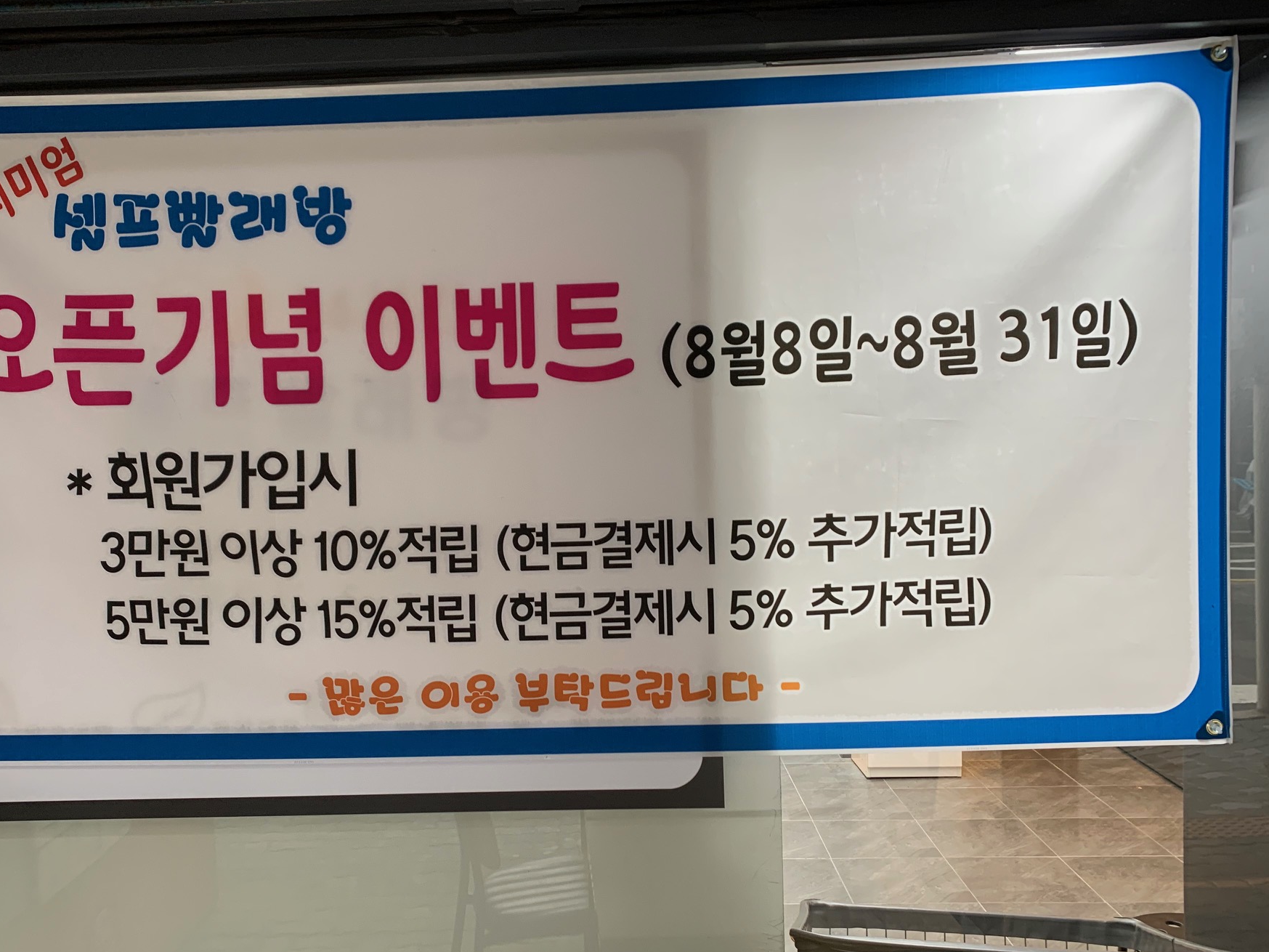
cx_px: 567
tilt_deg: -2.0
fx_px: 1100
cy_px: 512
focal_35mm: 30
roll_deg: +1.0
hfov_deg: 59.8
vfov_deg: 46.8
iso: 80
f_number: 1.8
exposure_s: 1/60
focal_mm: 4.25
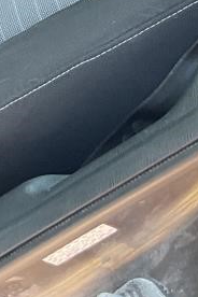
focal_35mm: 140
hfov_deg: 9.3
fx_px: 1155
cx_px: -175
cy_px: -204
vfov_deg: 13.4
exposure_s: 1/120
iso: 50
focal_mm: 3
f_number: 1.8
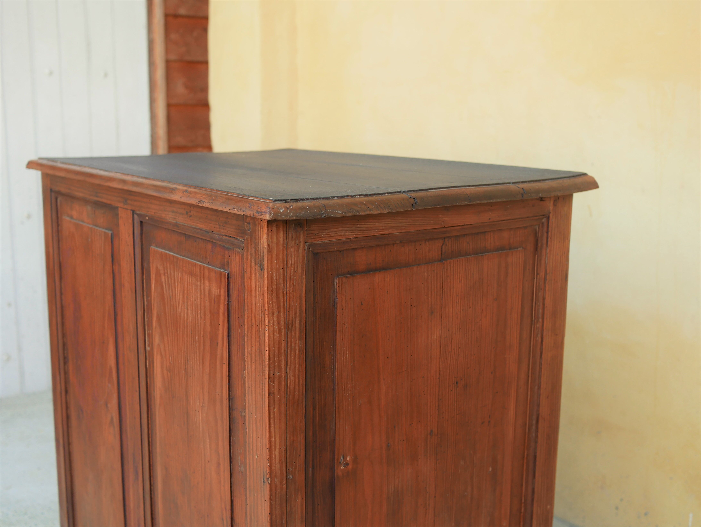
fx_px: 810
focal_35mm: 40
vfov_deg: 36.0
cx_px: 350
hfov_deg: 46.8
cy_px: 264
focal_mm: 20
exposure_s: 1/250
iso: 200
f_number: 2.5
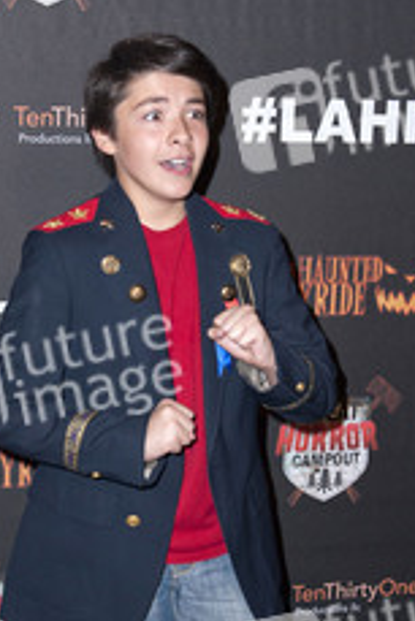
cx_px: 123
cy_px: 515
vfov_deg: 30.9
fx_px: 1088
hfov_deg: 21.5
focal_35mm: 63
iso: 400
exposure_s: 1/400
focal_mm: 36
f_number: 4.5
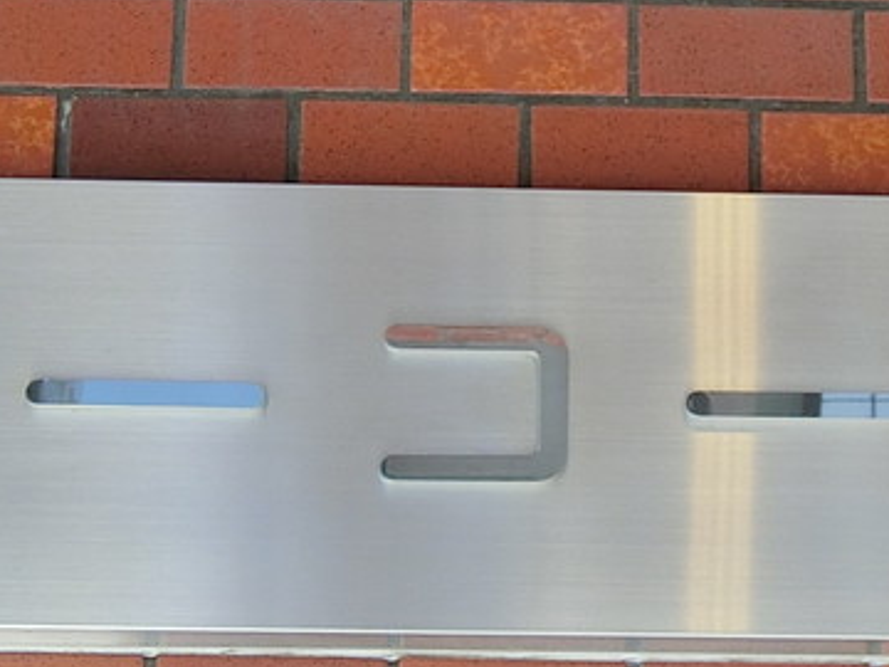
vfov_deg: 9.8
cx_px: 704
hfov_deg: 13.0
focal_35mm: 151
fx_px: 3878
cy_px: 425
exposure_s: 1/125
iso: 100
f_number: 3.4
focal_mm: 7.2
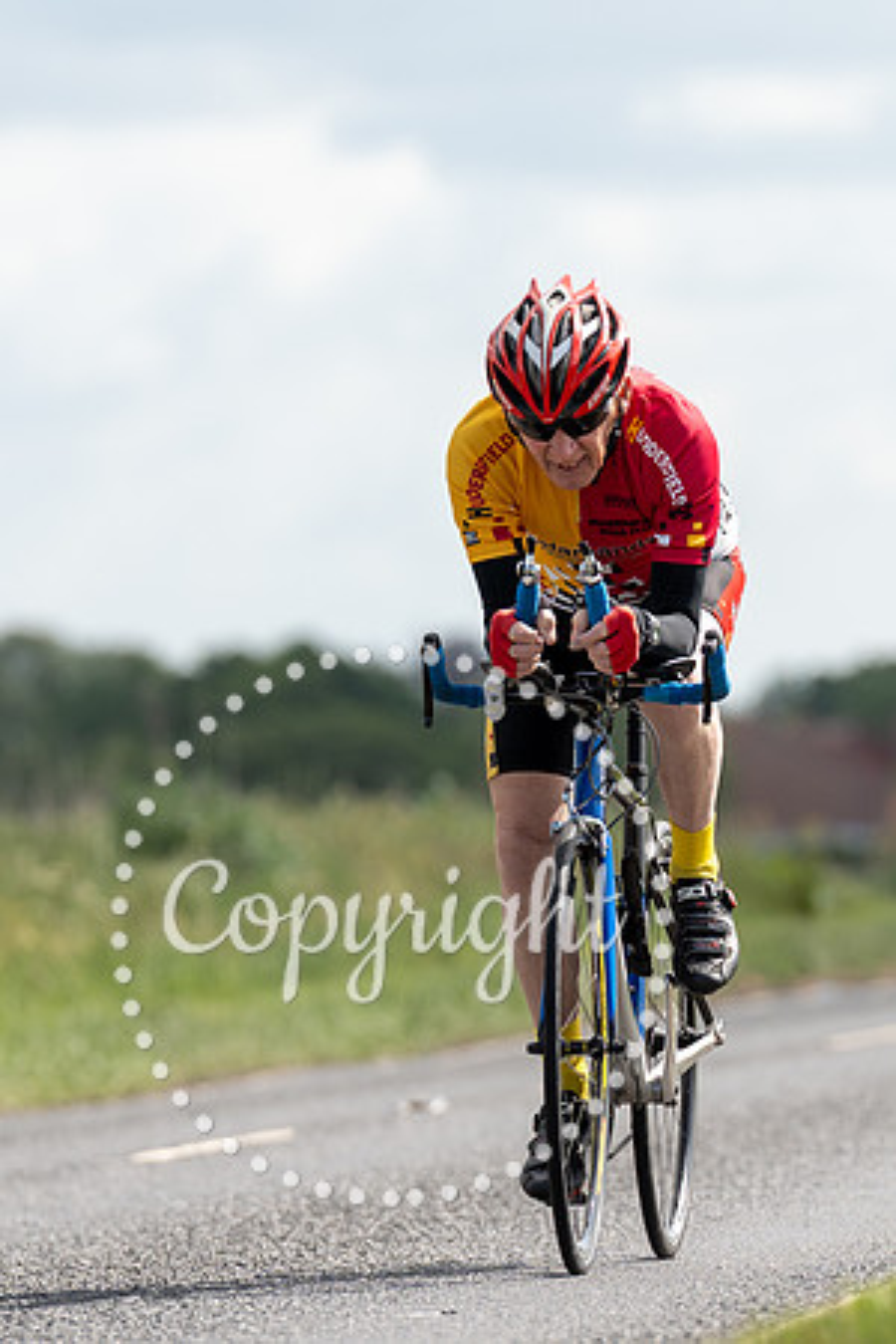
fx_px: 16547
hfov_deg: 3.1
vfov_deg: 4.7
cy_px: 601
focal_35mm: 443
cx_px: 536
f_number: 3.5
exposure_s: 1/1000
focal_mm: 200
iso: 100
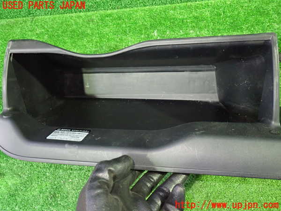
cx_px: 140
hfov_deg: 60.0
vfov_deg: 46.8
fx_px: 244
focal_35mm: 30
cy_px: 106
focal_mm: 5.4
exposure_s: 1/25
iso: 800
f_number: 2.3
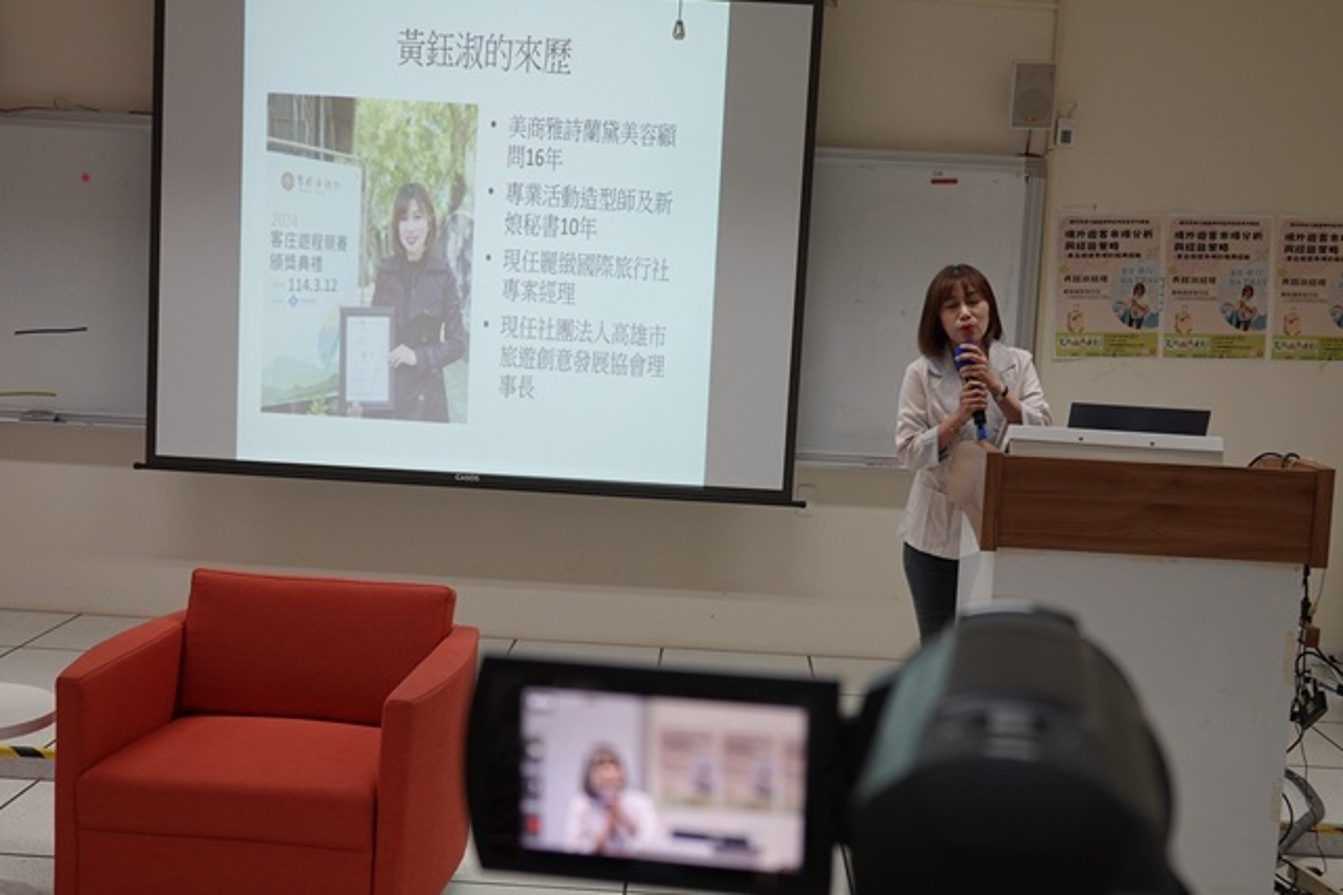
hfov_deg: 45.4
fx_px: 1604
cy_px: 441
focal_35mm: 43
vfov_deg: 31.2
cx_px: 683
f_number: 4
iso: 200
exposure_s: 1/50
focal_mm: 15.59
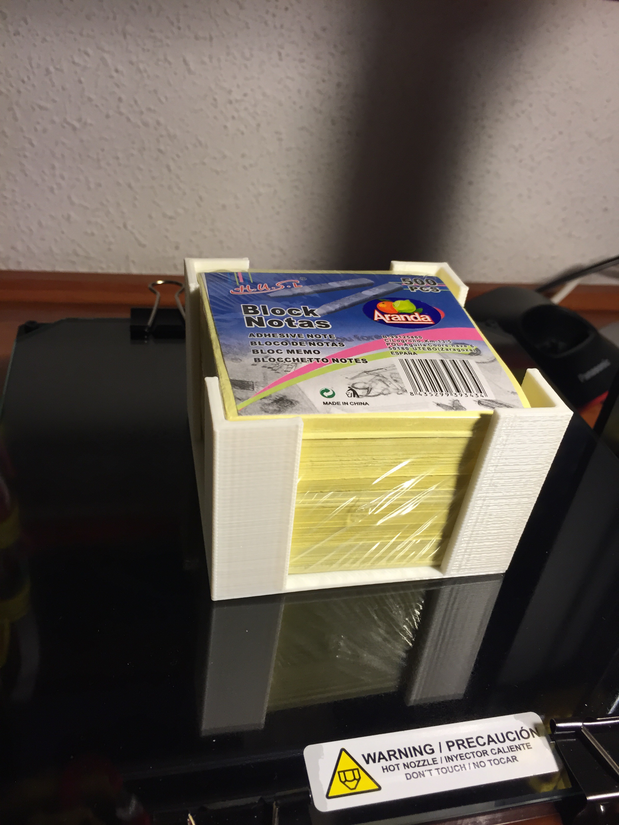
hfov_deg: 48.2
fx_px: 691
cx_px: 310
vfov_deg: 61.7
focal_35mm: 29
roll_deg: -8.0
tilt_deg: -34.7
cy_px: 412
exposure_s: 1/30
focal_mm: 4.15
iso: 32
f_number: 2.2
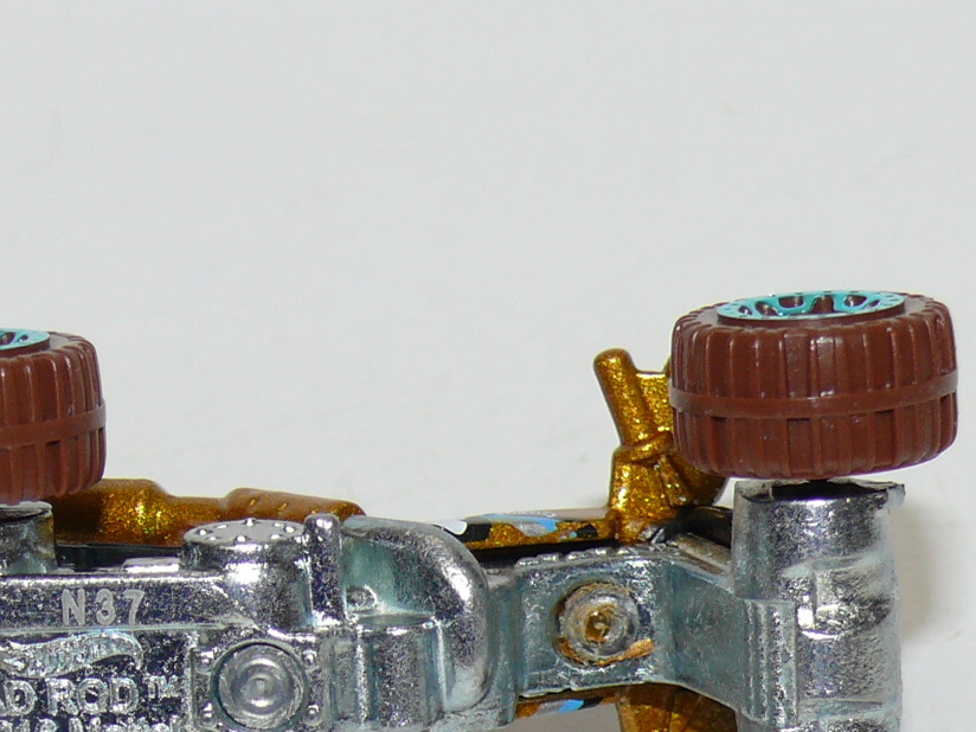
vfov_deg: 7.4
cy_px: 692
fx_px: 5639
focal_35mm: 200
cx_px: 443
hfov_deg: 9.9
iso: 100
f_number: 4
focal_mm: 13.4
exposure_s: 1/30
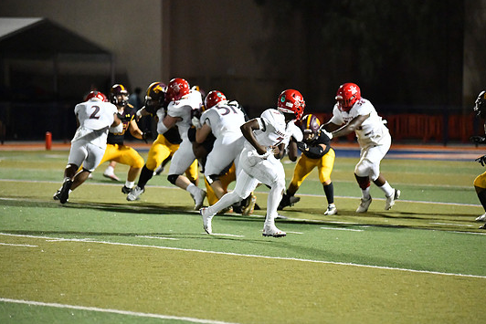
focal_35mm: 180
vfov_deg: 7.6
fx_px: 2431
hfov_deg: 11.4
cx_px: 259
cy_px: 160
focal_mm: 165
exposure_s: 1/3200
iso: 16000
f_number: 2.8
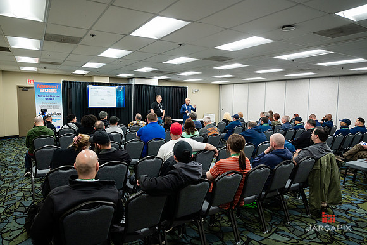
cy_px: 122
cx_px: 184
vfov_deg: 53.0
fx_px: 245
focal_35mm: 24
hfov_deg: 73.6
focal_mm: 24
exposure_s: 1/200
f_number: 4
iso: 2000
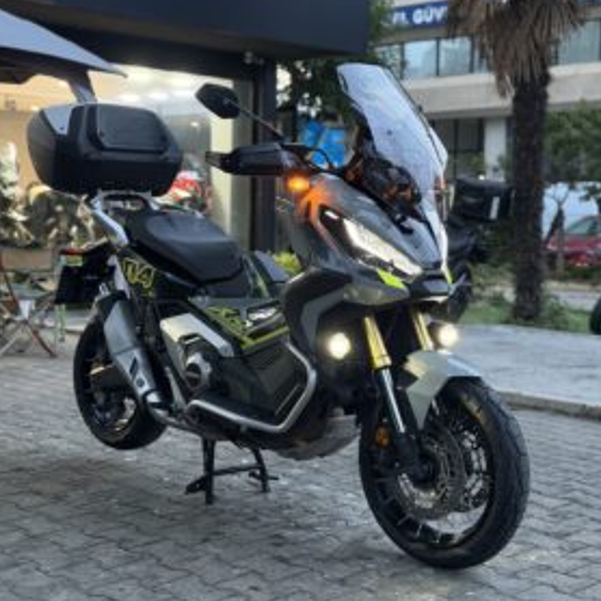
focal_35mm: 57
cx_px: 300
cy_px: 306
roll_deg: -1.3
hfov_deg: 30.0
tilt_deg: -6.3
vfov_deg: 30.0
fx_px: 1120
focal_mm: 6.76
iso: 400
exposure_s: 1/34
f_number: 1.78
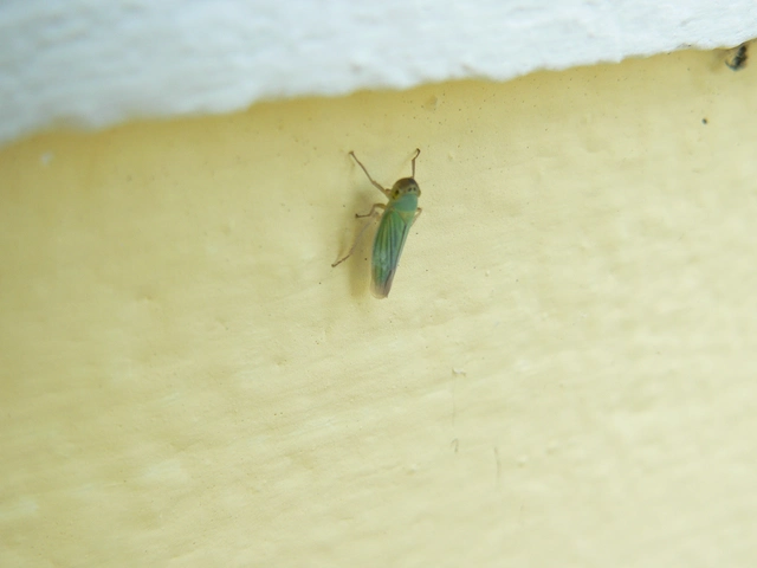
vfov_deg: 17.0
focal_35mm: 87
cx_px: 378
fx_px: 1903
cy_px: 284
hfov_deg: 22.5
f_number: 4
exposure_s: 1/60
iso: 100
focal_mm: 14.5
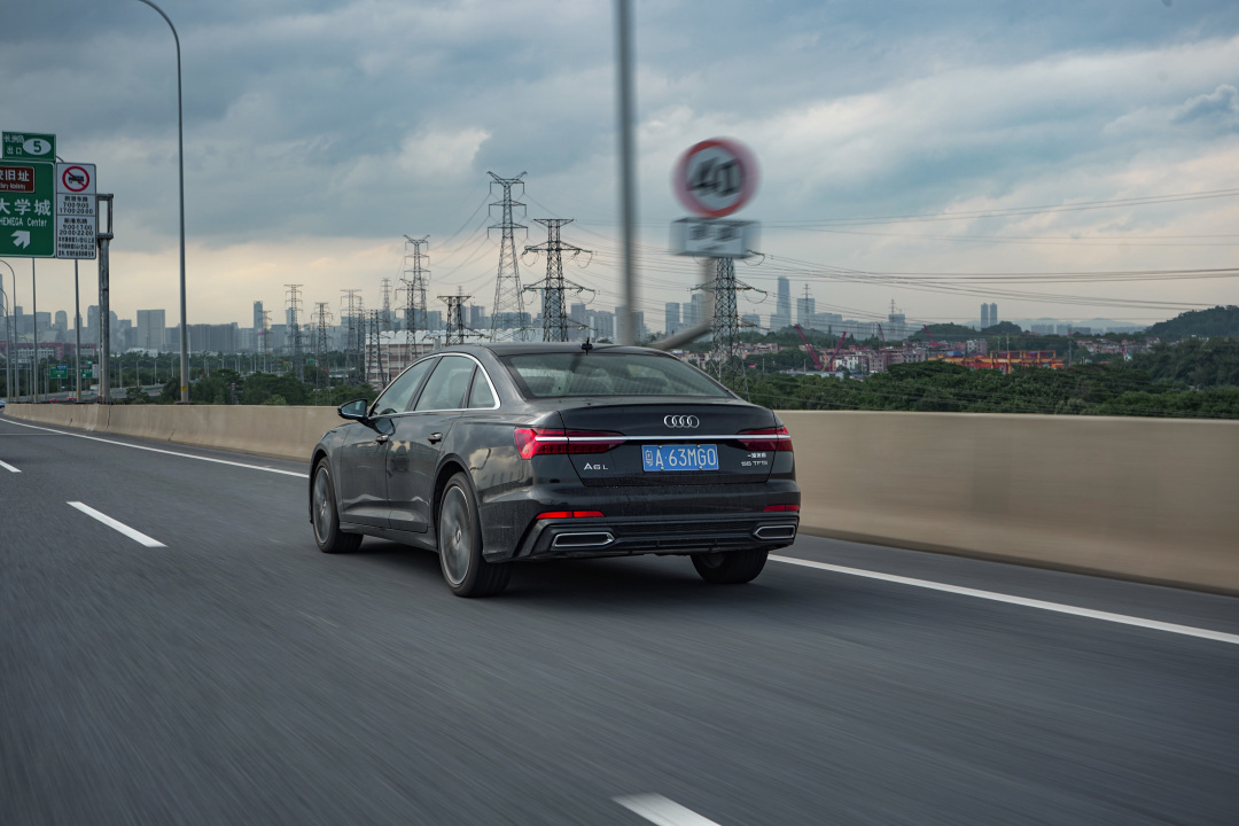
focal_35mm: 46
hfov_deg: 42.7
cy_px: 413
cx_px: 620
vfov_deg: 29.2
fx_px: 1583
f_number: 8
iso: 100
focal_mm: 46
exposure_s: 1/50
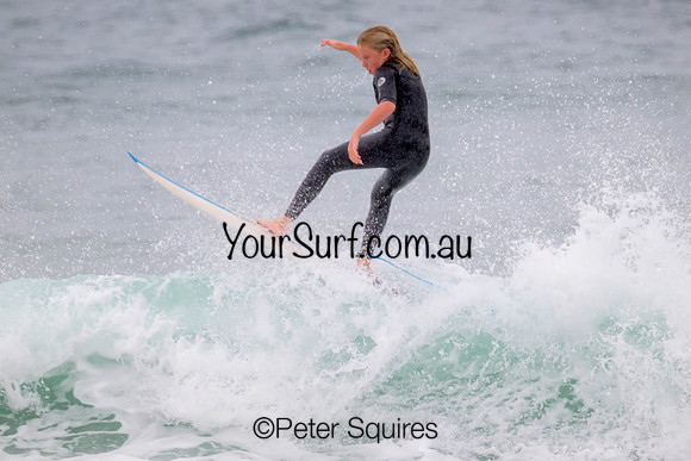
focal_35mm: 969
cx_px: 419
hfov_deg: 2.1
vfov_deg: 1.4
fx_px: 18610
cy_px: 240
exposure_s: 1/2000
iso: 1250
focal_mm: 800
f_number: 11
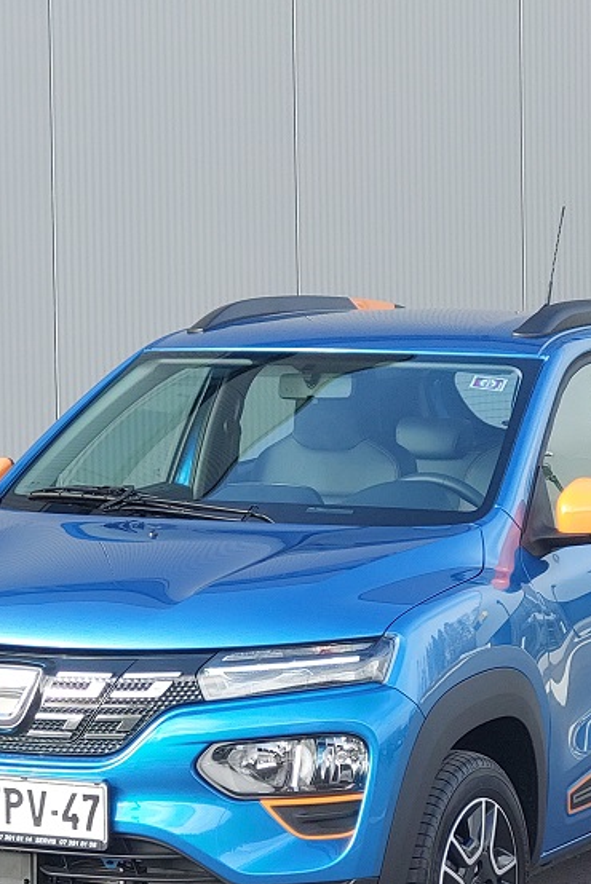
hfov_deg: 9.4
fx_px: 3590
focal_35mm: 146
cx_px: 243
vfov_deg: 14.0
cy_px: 552
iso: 40
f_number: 2.4
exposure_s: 1/171
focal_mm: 7.12
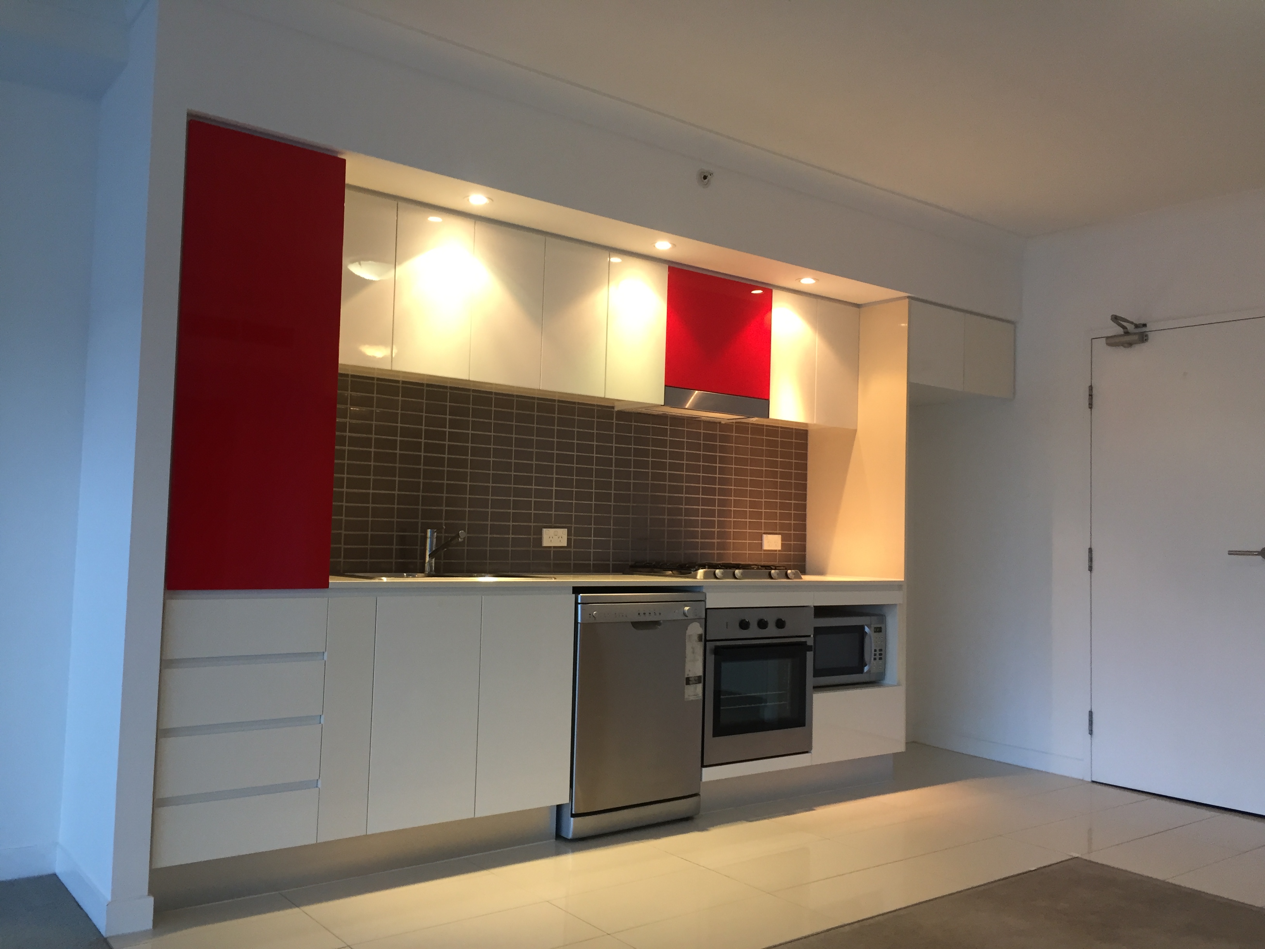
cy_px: 474
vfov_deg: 48.2
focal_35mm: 29
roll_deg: -2.1
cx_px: 632
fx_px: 1060
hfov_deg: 61.7
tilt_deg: +1.9
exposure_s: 1/33
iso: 125
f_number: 2.2
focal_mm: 4.15
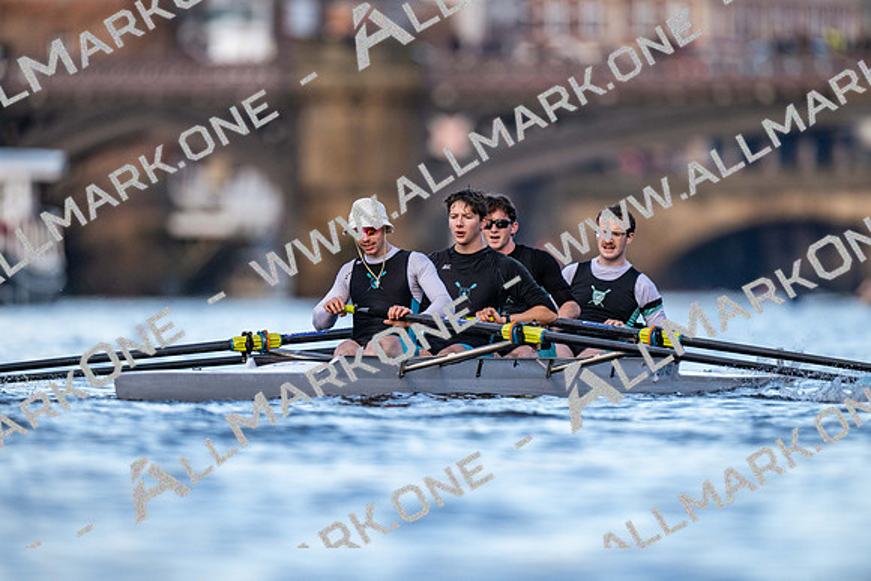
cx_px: 436
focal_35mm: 600
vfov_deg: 2.3
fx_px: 14519
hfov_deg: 3.4
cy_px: 290
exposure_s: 1/2500
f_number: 4
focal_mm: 600
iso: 1100
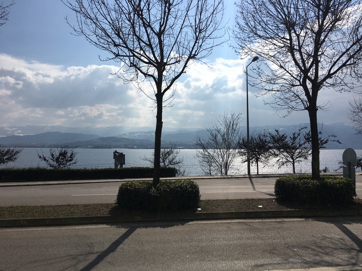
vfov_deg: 48.3
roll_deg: -2.5
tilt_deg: +2.8
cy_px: 136
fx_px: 303
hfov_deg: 61.6
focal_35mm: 29
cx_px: 181
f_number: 2.2
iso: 25
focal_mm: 4.15
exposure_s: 1/6410
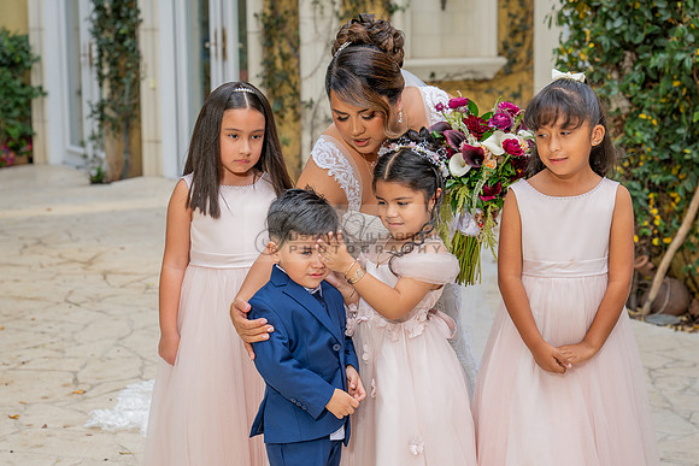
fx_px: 1465
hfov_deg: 26.8
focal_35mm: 75
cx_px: 334
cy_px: 232
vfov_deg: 18.1
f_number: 5
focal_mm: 70
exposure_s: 1/200
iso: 200
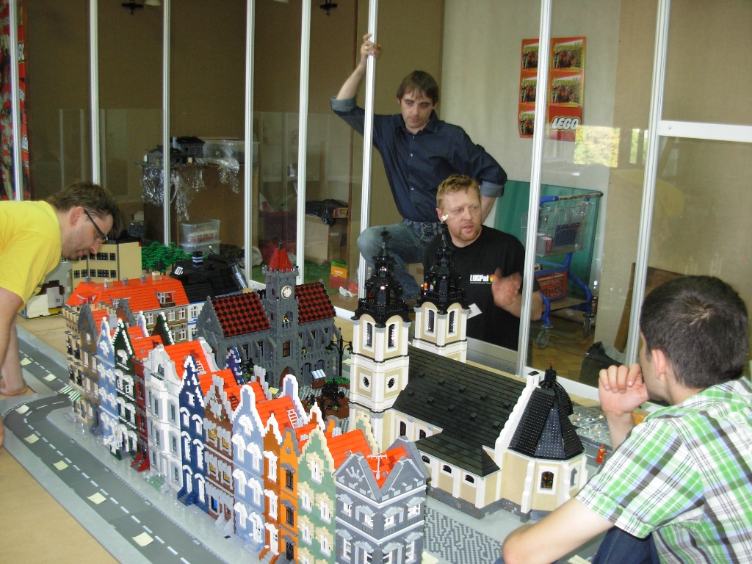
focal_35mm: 38
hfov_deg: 49.0
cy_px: 282
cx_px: 376
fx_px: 826
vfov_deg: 37.7
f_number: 2.9
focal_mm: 6.3
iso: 200
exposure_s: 1/18.4
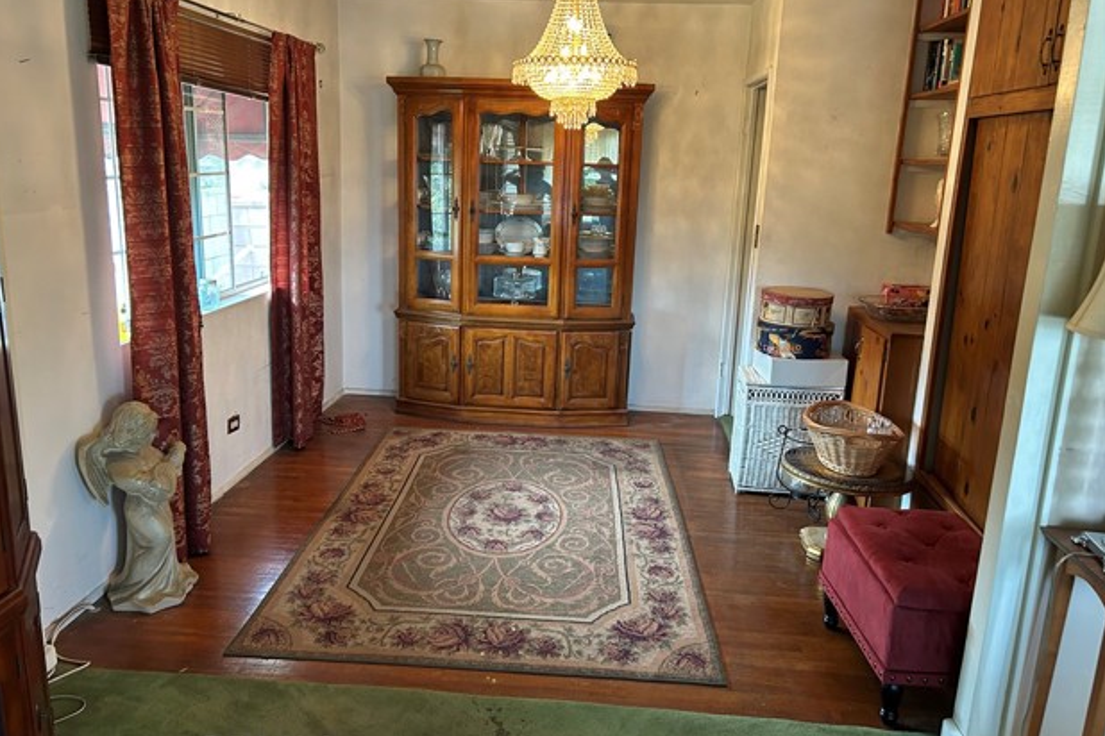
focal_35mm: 28
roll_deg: -2.2
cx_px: 536
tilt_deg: -13.2
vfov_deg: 46.4
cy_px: 350
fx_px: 859
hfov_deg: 65.5
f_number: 1.5
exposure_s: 1/60
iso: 250
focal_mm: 5.7
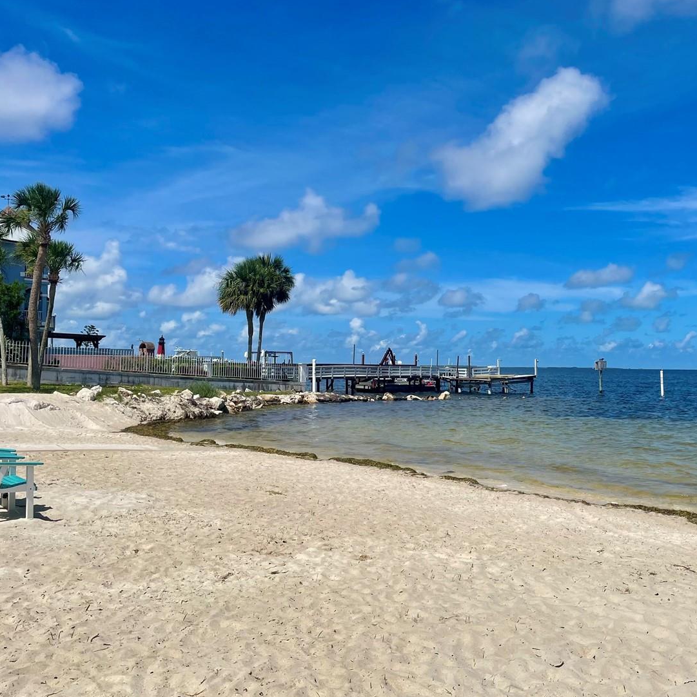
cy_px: 344
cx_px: 463
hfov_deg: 47.7
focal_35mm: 34
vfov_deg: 48.4
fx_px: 775
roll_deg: +0.9
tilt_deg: +1.7
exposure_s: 1/9091
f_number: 1.6
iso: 32
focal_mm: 4.2
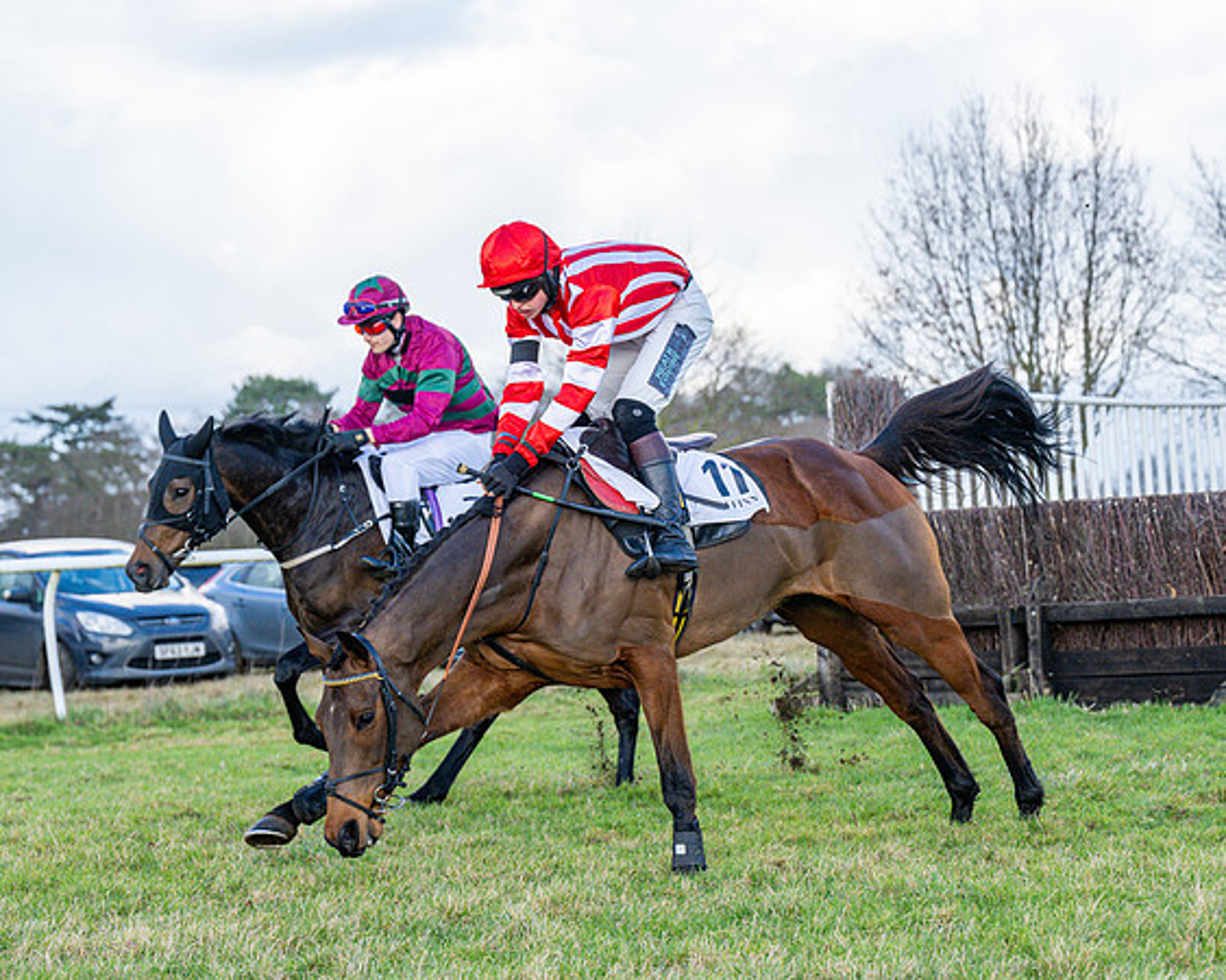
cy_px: 476
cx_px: 751
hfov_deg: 18.6
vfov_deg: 14.9
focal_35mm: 103
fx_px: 3741
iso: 500
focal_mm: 70
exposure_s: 1/2000
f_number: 4
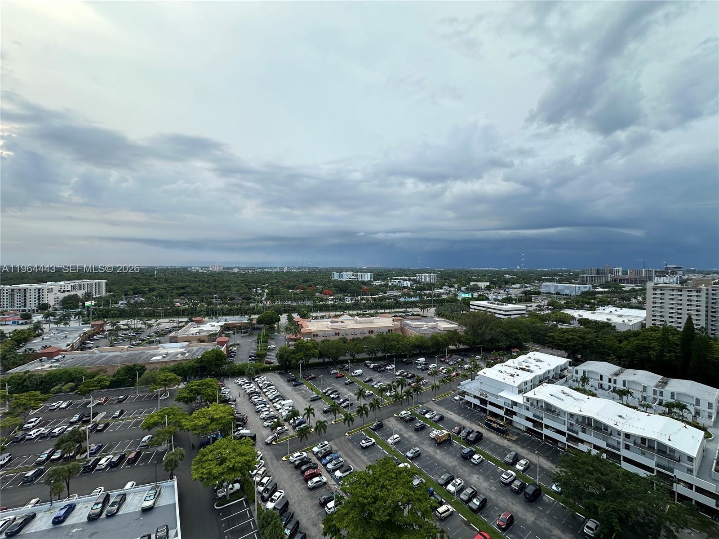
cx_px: 360
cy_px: 270
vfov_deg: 85.7
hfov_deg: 102.1
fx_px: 291
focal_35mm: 14
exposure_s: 1/296
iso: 40
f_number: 2.2
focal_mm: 2.22
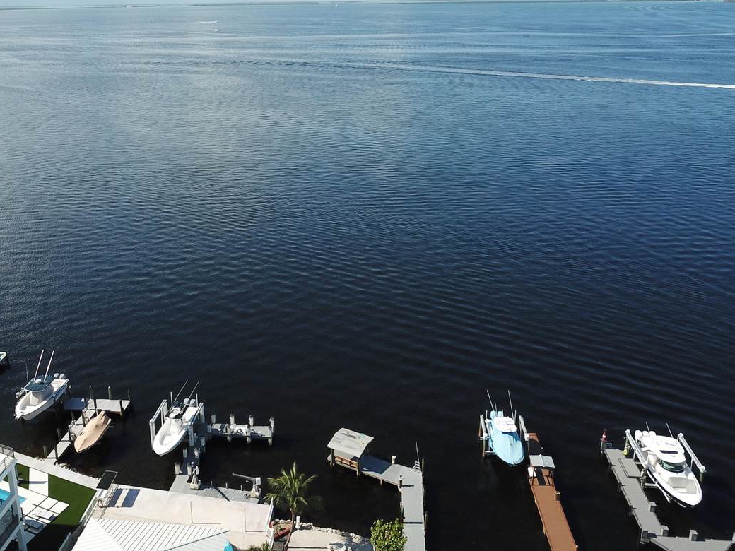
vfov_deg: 43.9
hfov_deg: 56.5
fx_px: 679
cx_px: 308
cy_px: 218
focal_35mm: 32
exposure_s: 1/1330
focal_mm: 4.73
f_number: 2.2
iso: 100
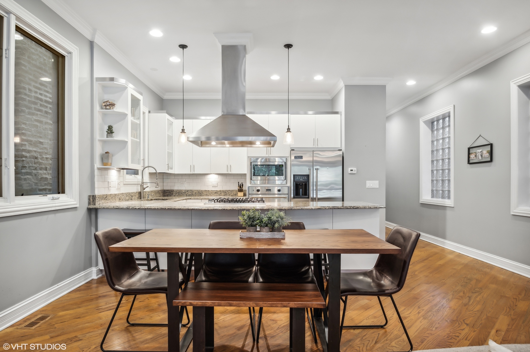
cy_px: 176
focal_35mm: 24
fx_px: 353
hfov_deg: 73.8
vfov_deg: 53.1
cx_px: 265
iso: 100
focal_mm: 15.6
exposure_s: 1/2
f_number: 11
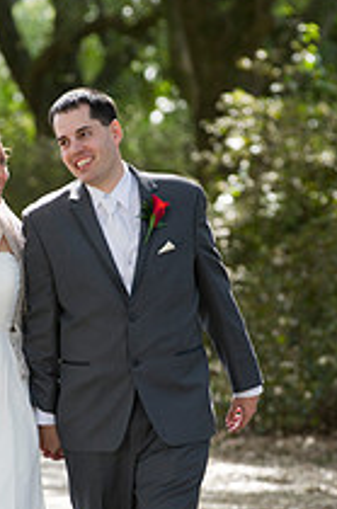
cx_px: 84
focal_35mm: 429
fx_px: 6053
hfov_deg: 3.2
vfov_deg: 4.8
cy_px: 373
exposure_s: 1/125
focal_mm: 200
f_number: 4
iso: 320
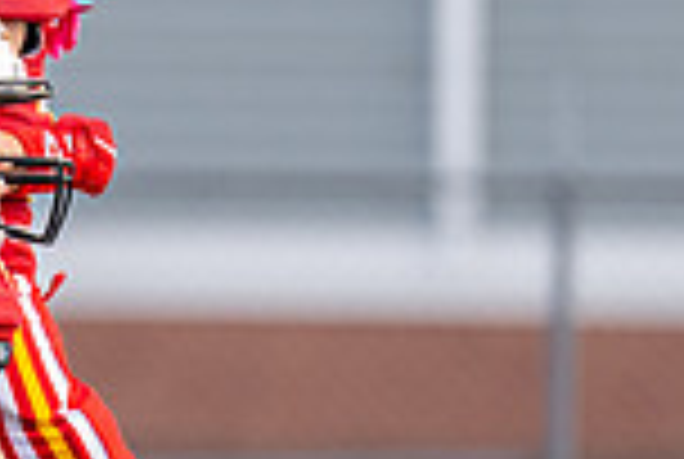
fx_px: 24063
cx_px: -180
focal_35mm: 1264
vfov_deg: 1.1
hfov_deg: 1.6
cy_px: 379
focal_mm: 200
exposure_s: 1/2500
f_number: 2.8
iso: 400
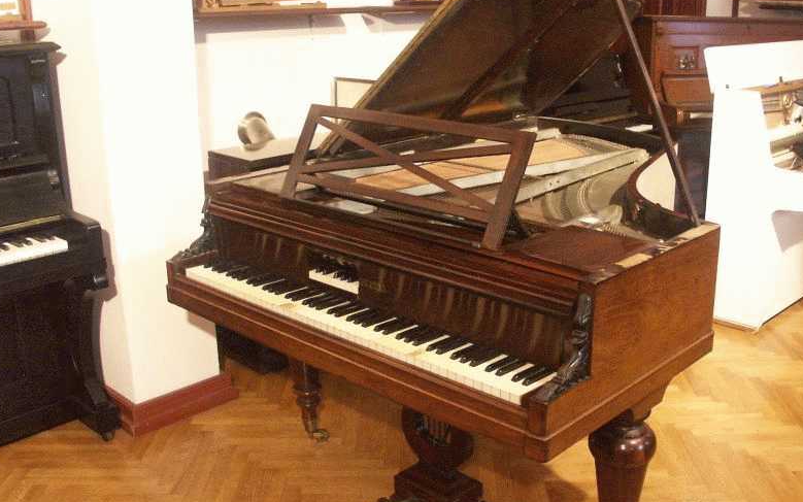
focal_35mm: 39
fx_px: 854
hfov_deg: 50.2
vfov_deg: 32.8
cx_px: 462
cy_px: 232
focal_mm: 7.27
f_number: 2.8
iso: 400
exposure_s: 1/30
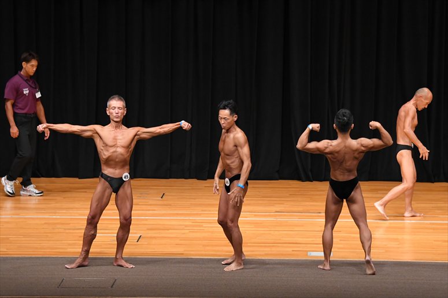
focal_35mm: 157
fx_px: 1953
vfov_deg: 8.7
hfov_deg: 13.1
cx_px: 224
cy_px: 149
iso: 4000
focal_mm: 105
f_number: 5.6
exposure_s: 1/400
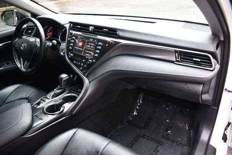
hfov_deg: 67.4
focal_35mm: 27
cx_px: 116
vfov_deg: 48.0
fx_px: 174
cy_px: 78
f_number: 3.5
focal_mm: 18
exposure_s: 1/125
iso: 2000
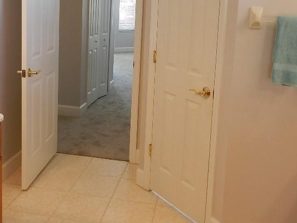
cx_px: 128
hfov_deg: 43.7
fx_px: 369
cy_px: 53
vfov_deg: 32.9
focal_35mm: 43
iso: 160
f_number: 3.4
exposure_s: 1/40
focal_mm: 4
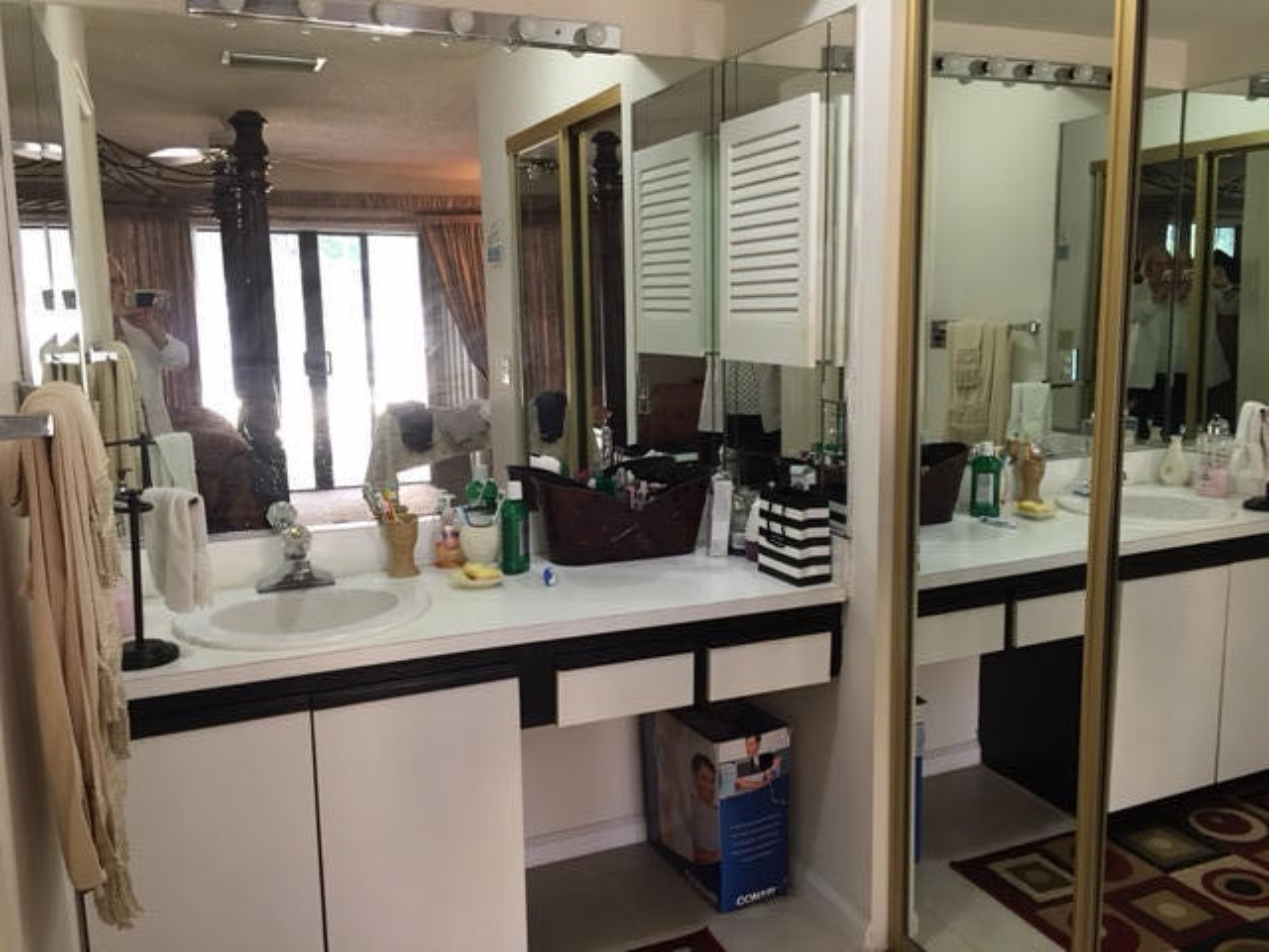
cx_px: 634
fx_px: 1063
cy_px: 476
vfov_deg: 48.2
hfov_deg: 61.7
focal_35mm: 29
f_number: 2.2
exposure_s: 1/15
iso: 64
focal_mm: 4.15
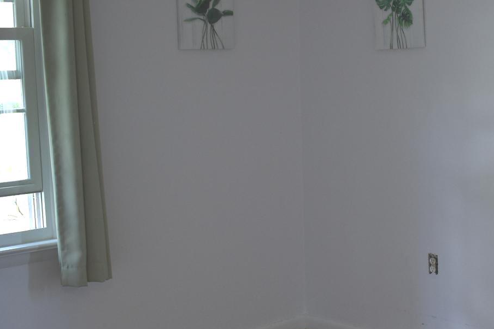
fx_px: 933
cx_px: 462
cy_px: 198
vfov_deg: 20.0
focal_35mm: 68
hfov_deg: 28.3
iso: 400
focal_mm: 20
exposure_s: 1/60
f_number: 4
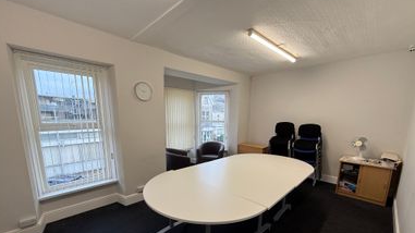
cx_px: 207
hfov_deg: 99.4
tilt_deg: -10.4
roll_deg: -0.6
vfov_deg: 65.9
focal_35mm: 16
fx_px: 176
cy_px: 147
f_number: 2.2
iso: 40
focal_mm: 2.22
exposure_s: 1/101
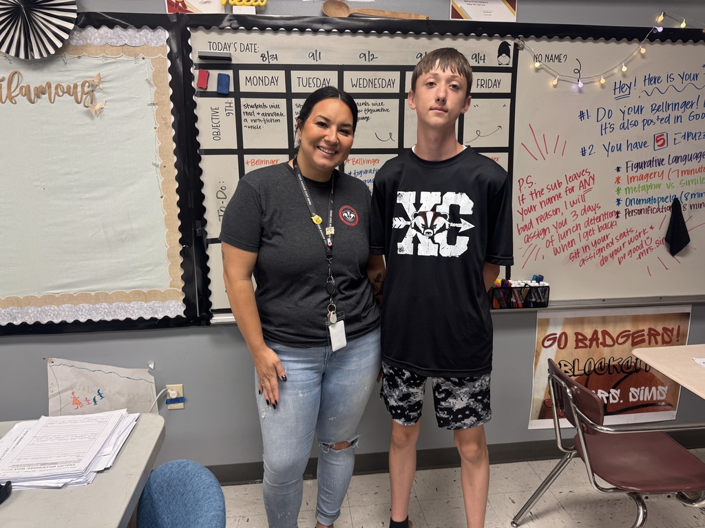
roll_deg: +0.0
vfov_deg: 56.8
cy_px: 264
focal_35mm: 24
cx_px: 352
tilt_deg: -12.6
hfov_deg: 71.6
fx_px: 489
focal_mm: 6.76
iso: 100
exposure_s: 1/60
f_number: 1.78
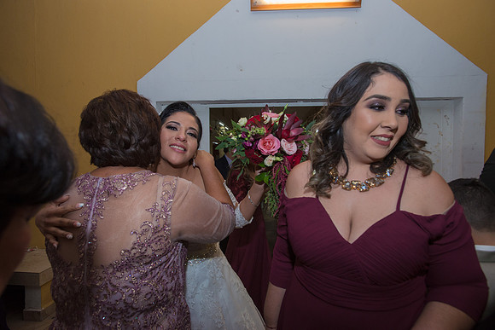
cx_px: 248
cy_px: 165
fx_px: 261
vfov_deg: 64.6
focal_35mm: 19
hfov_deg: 86.9
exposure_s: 1/100
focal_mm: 19
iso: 1600
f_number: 3.5
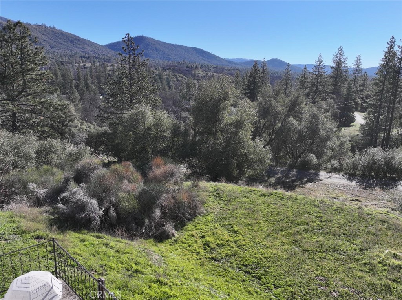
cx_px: 201
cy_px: 150
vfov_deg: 56.7
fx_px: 278
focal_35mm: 24
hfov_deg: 71.6
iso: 210
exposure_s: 1/2500
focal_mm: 12.29
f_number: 2.8
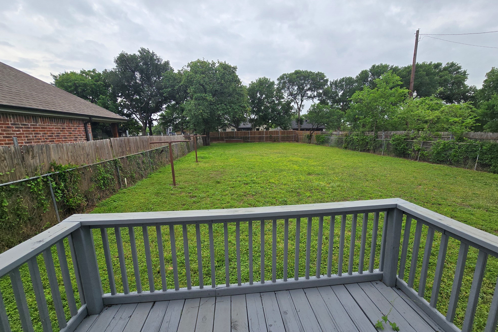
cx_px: 255
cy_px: 173
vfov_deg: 81.2
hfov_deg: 104.2
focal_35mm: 14
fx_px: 194
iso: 50
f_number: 2.2
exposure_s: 1/1418
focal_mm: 2.2
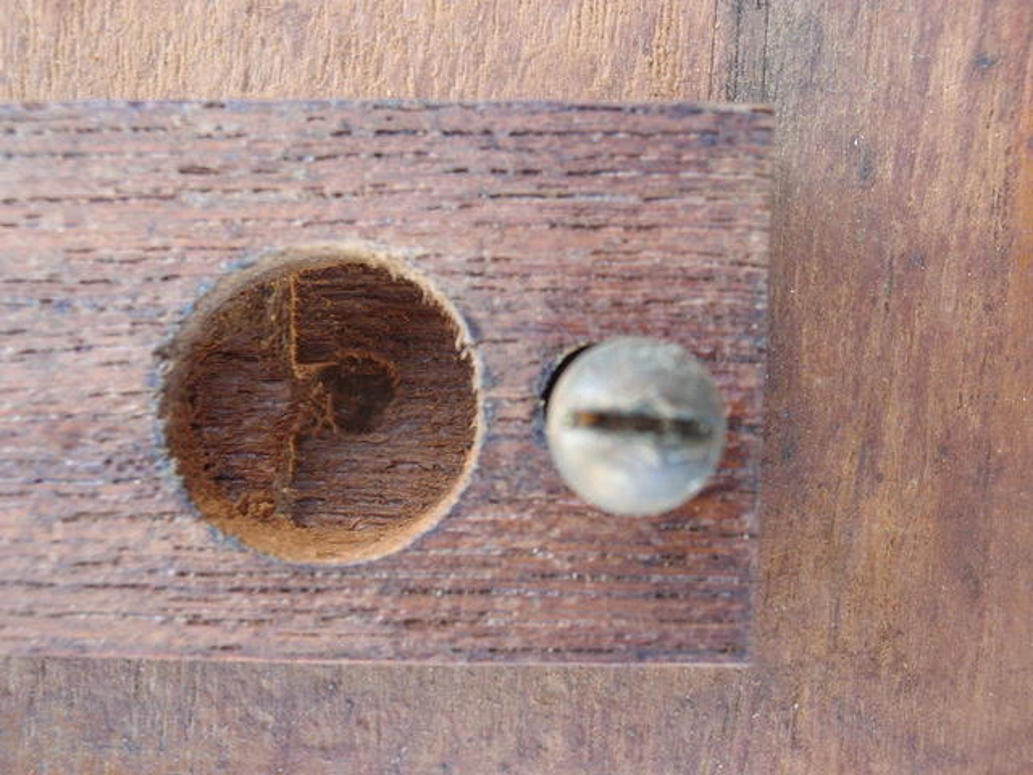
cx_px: 516
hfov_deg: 46.8
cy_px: 388
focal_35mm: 40
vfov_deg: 36.0
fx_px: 1194
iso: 200
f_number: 3.9
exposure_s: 1/40
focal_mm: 7.25
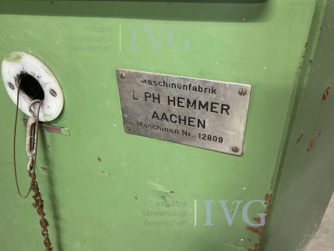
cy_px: 126
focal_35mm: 29
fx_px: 280
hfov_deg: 61.7
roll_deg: +1.1
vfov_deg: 48.2
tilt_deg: -32.4
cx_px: 167
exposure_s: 1/33
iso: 250
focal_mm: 3
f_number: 1.8
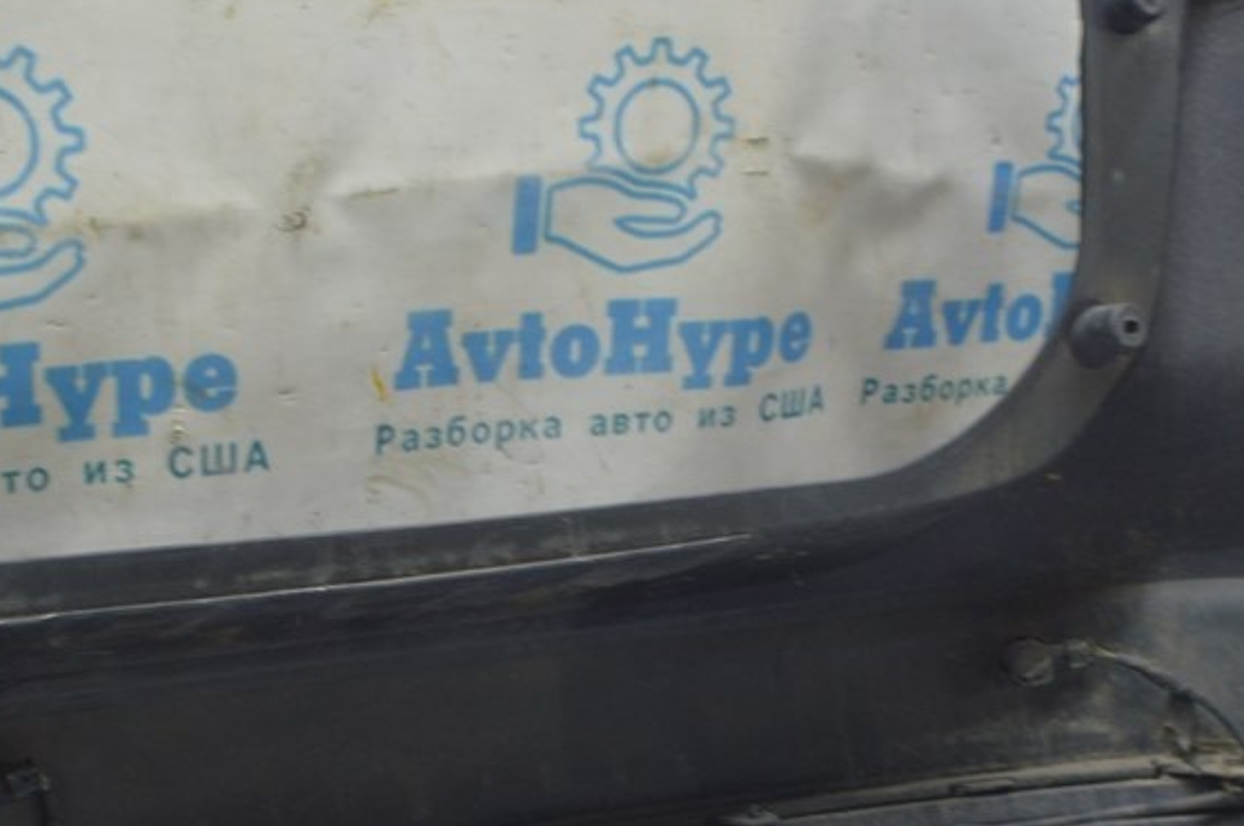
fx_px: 1898
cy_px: 665
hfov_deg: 36.3
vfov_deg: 24.2
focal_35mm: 55
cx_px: 581
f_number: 5.6
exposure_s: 1/20
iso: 400
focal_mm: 20
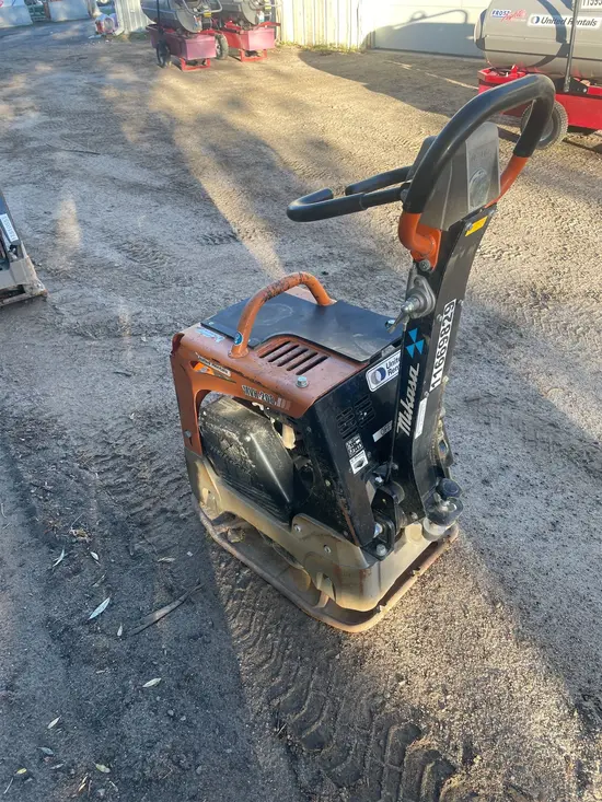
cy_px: 401
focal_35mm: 26
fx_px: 603
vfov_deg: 67.3
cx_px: 301
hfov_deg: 53.1
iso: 32
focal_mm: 4.2
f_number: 1.6
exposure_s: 1/212
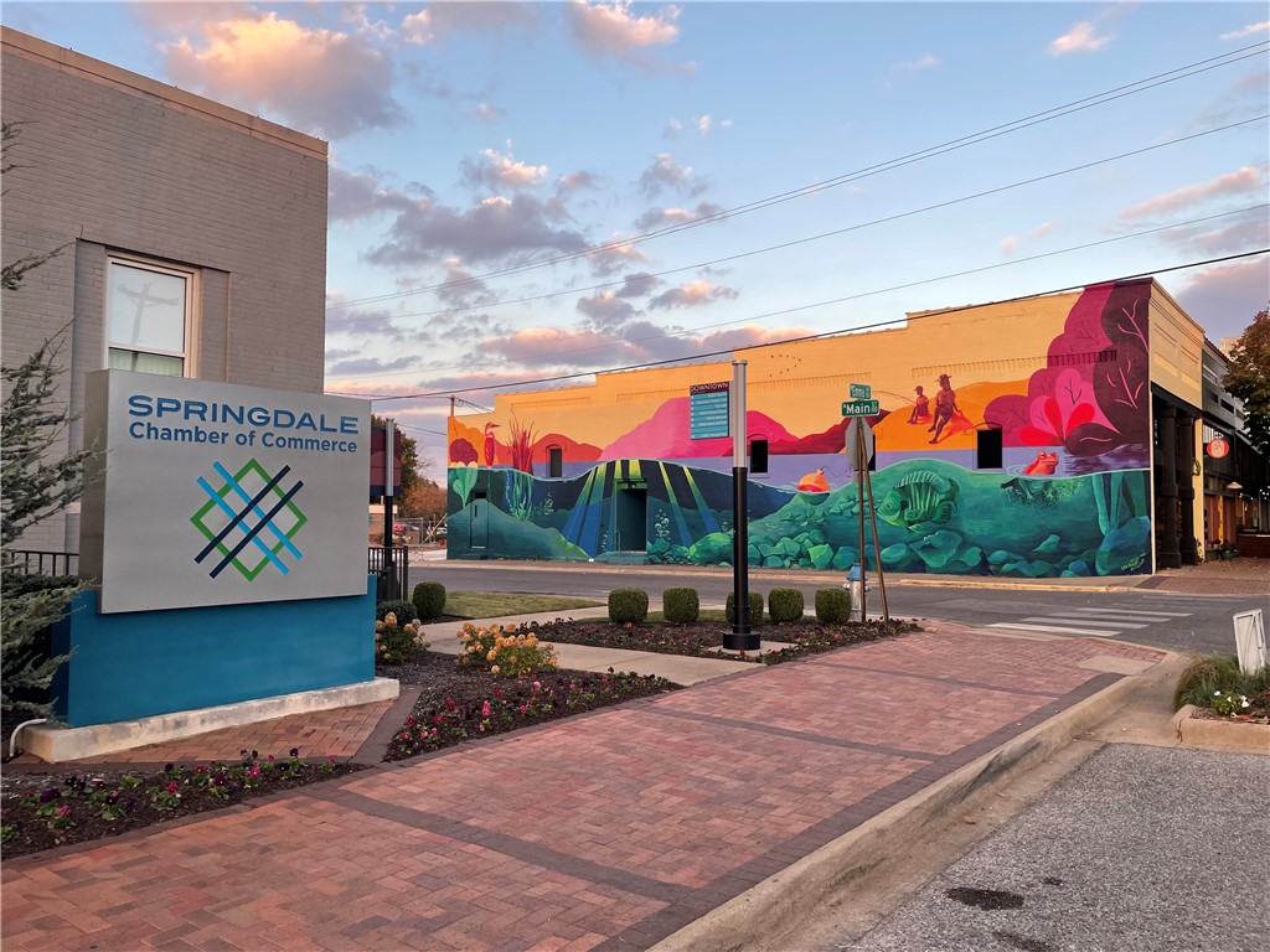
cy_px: 476
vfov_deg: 53.1
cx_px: 635
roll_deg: +0.1
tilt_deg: +2.0
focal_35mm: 26
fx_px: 954
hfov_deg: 67.3
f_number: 1.6
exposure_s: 1/270
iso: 32
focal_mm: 4.2
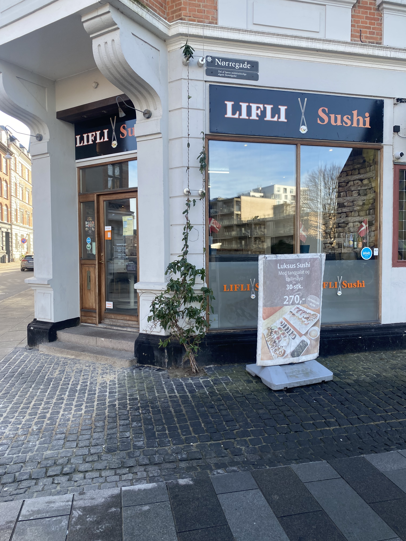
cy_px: 270
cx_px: 203
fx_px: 407
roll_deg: -0.7
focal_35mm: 26
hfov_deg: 53.1
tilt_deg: -1.3
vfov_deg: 67.3
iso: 32
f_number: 1.8
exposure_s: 1/307
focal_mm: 4.25
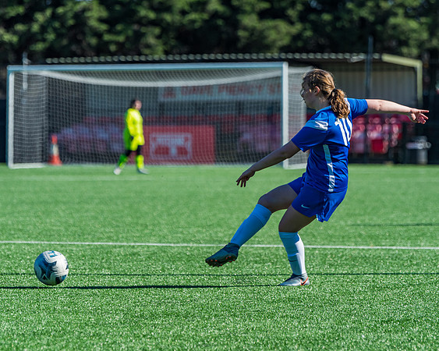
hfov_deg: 7.6
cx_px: 245
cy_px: 182
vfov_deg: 6.1
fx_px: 3308
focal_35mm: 255
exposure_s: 1/2000
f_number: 5
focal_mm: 210
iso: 400
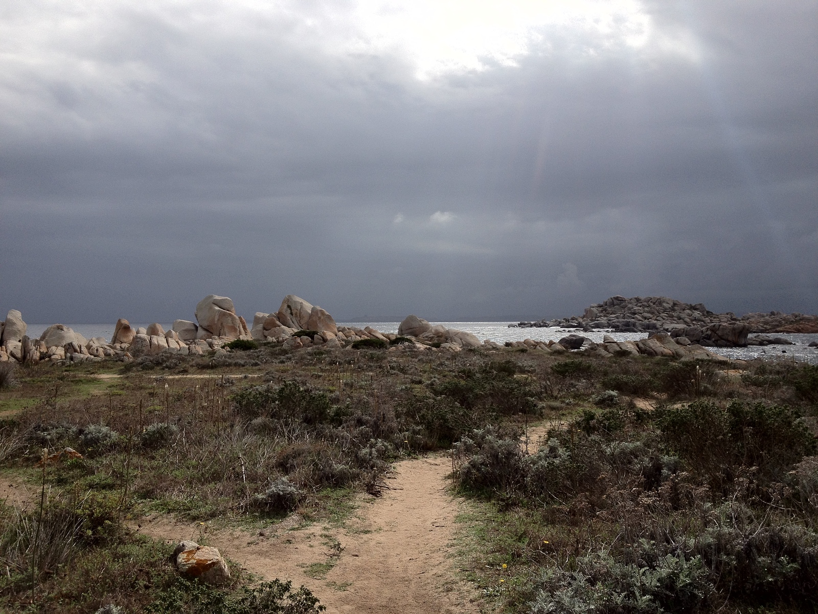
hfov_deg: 52.6
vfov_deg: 40.7
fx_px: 827
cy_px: 307
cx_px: 409
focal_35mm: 35
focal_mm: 4.28
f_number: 2.4
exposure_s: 1/2762
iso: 64
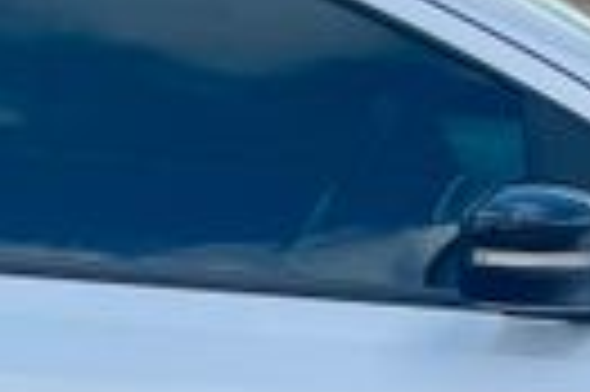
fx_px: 1588
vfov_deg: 13.9
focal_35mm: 97
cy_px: 397
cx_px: 113
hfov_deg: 20.8
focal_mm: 5.1
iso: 50
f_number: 1.6
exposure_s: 1/2632
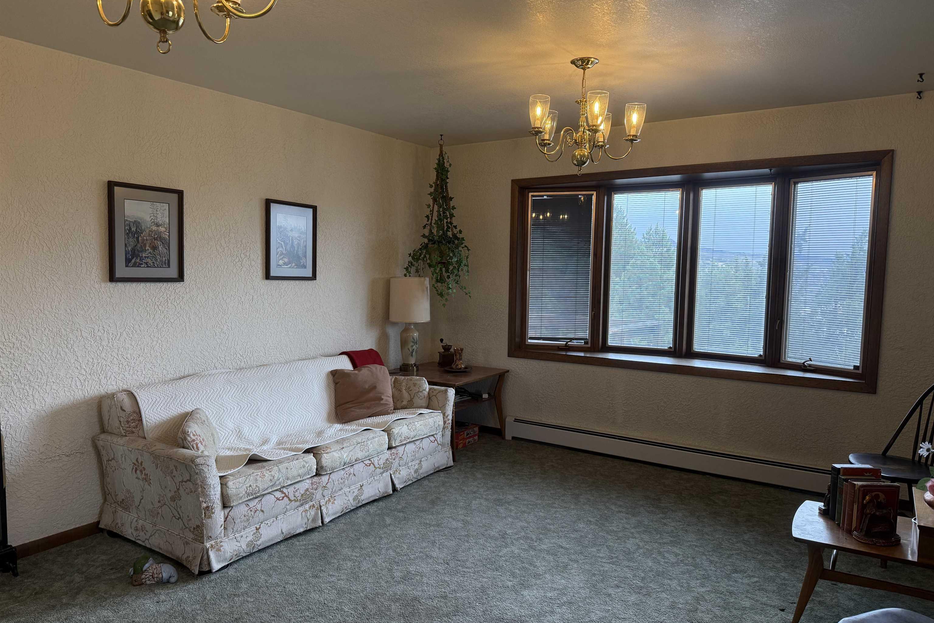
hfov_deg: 71.5
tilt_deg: -5.8
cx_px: 467
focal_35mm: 25
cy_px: 324
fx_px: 649
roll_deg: -0.8
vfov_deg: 51.3
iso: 200
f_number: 1.78
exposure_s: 1/224
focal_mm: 6.76
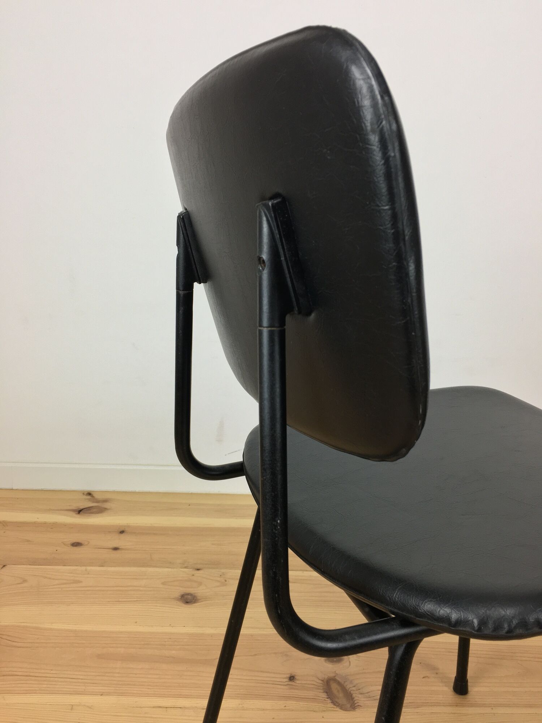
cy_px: 362
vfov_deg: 61.7
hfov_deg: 48.2
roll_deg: -2.2
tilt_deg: -13.3
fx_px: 605
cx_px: 271
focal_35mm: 29
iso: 50
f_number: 2.2
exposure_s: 1/33
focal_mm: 4.15
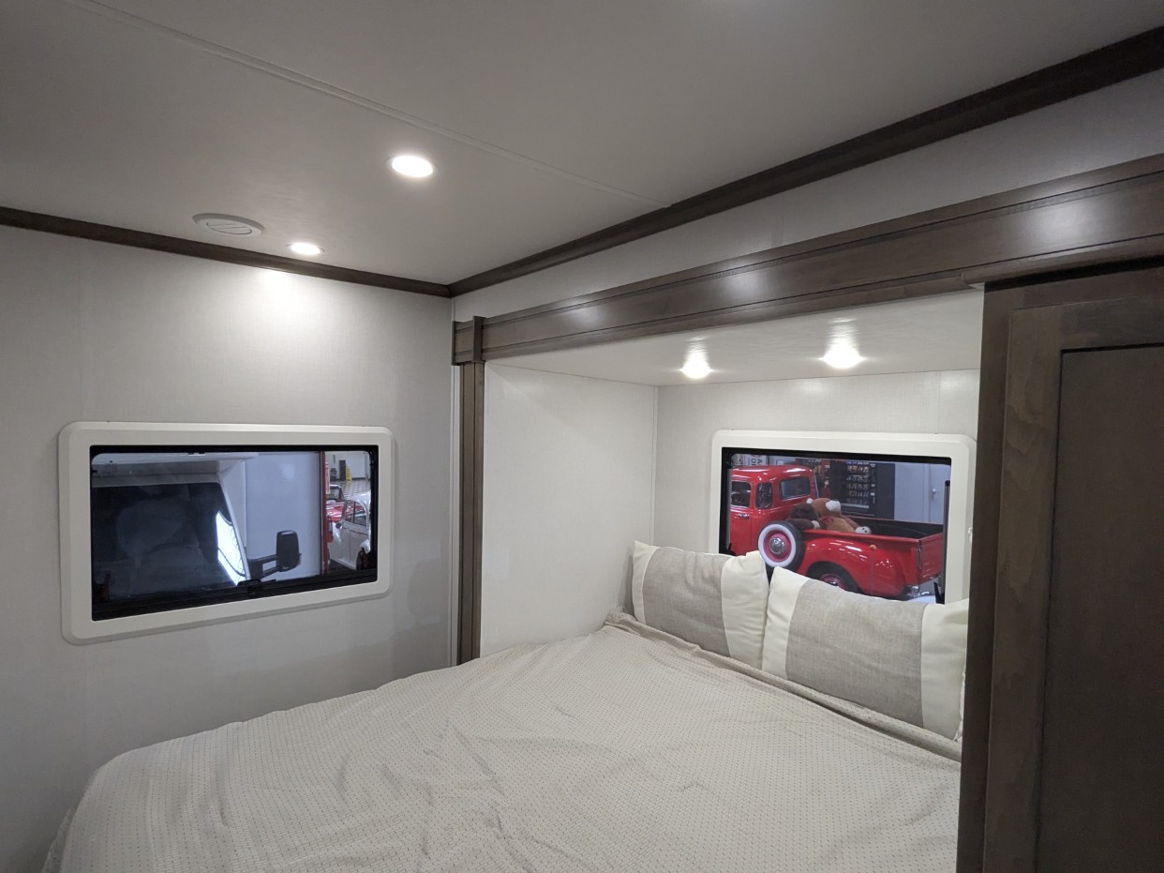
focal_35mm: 18
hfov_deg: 87.8
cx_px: 585
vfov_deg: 71.5
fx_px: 605
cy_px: 455
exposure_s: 1/139
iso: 362
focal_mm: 2.35
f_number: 2.2
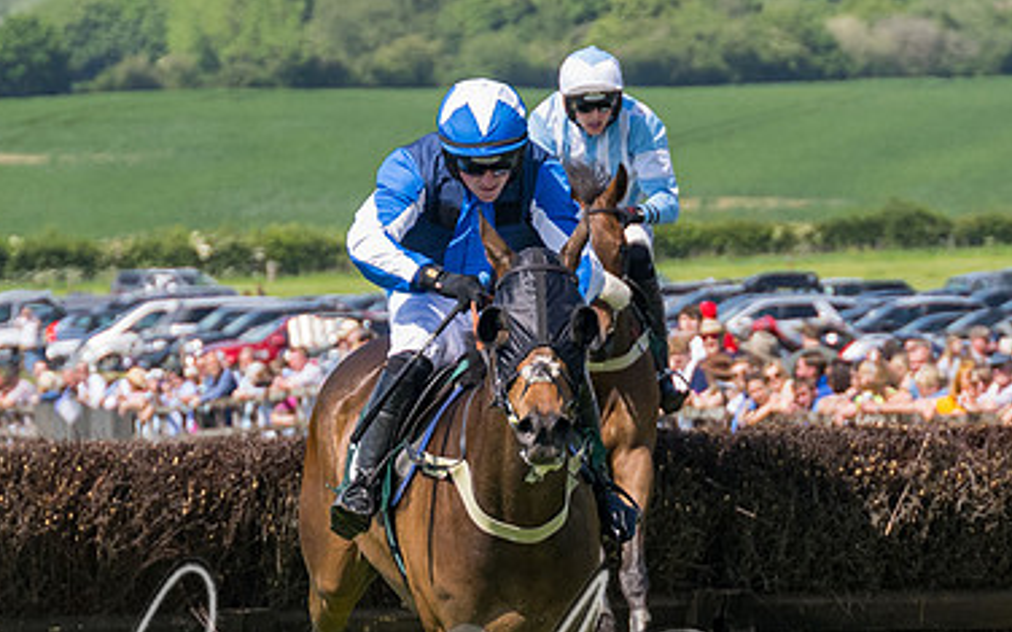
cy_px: 328
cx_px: 760
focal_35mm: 391
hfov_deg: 5.4
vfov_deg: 3.4
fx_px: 10784
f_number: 4
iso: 400
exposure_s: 1/3200
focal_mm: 100
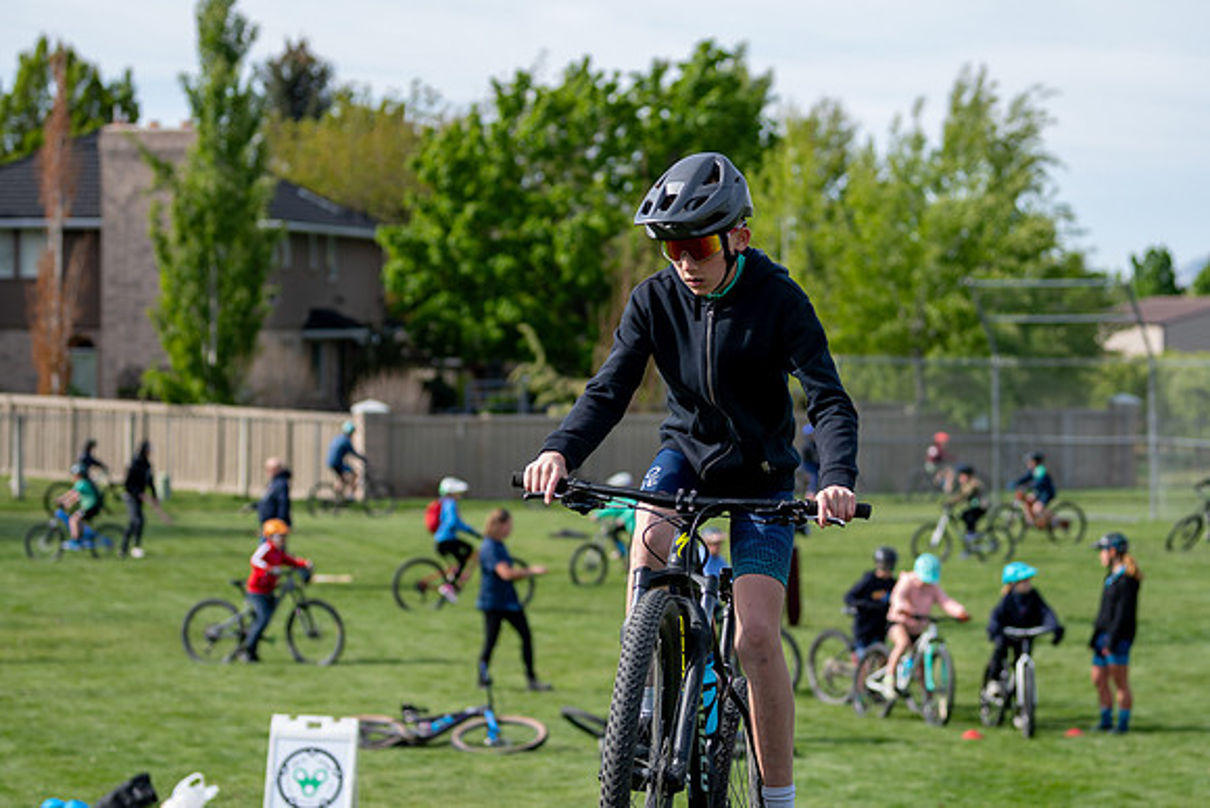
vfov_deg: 12.6
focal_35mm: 109
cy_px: 404
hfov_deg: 18.8
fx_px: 3651
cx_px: 605
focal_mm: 70
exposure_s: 1/1250
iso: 200
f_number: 2.8
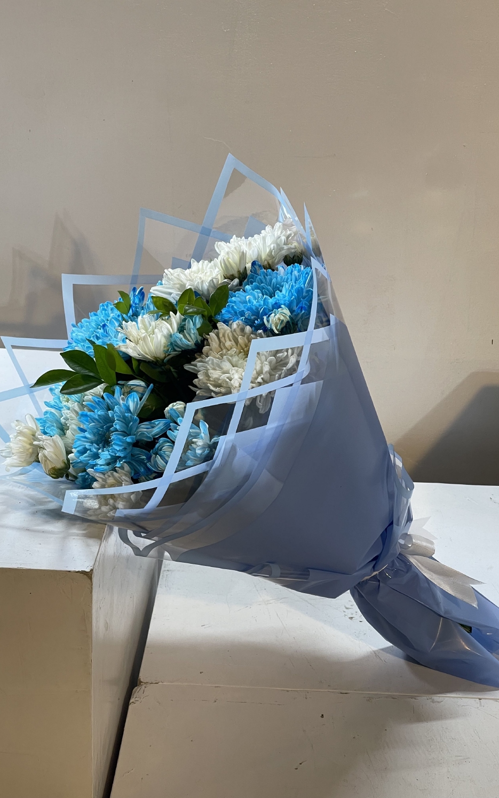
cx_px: 245
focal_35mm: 68
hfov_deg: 19.1
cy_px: 400
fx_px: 1480
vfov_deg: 30.2
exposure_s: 1/100
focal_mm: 7.5
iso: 100
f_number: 2.2
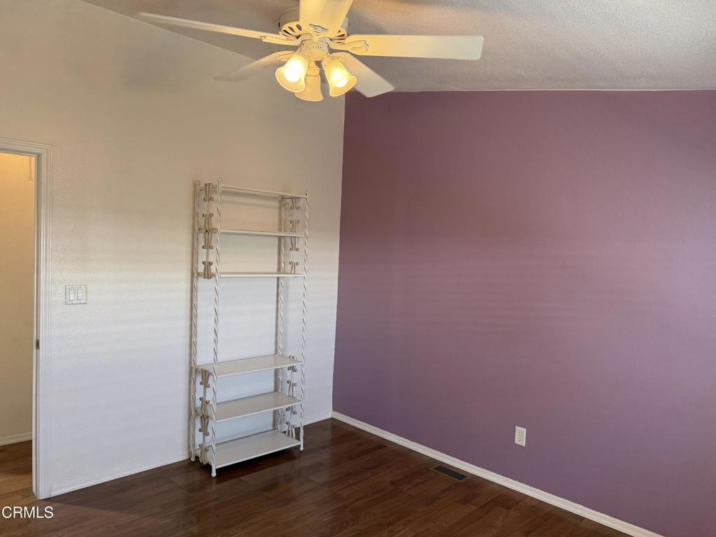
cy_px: 268
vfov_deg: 56.8
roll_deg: -2.0
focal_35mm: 24
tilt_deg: -0.4
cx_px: 358
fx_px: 496
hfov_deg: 71.6
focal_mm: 6.76
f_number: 1.78
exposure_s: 1/120
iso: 320
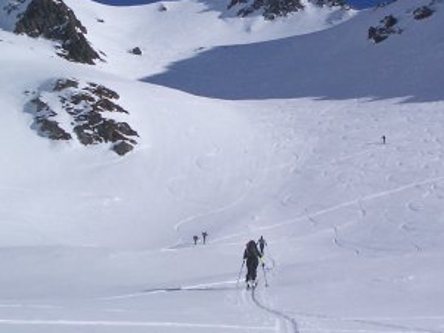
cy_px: 77
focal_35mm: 93
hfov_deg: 21.1
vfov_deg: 15.8
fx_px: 1193
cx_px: 236
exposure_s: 1/2000
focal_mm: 5.8
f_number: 4.3
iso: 50
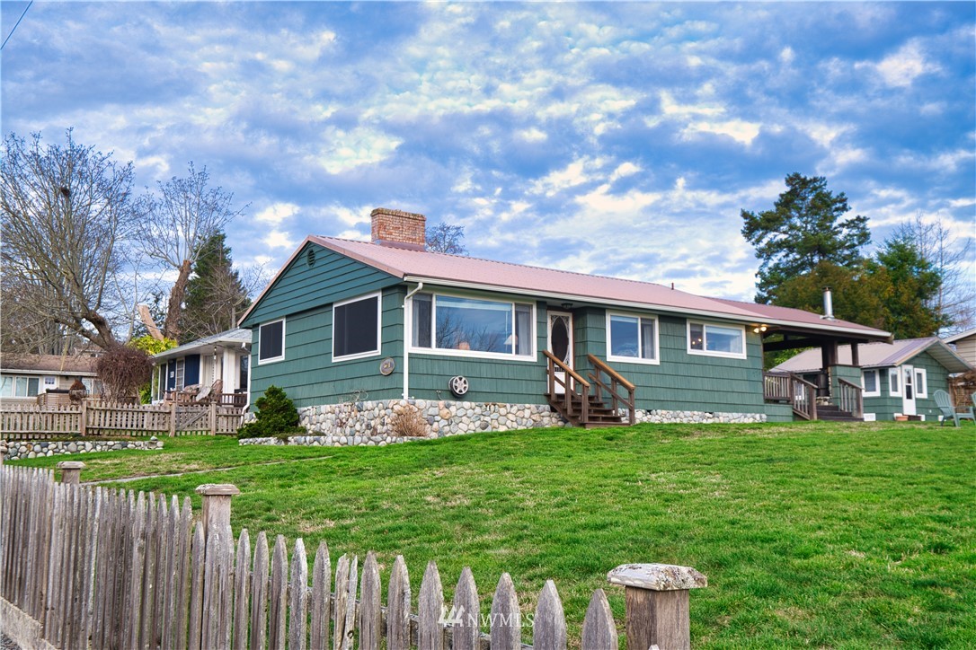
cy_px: 325
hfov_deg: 53.1
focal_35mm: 36
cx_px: 488
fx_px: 976
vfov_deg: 36.9
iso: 160
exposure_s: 1/50
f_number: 6.4
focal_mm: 24
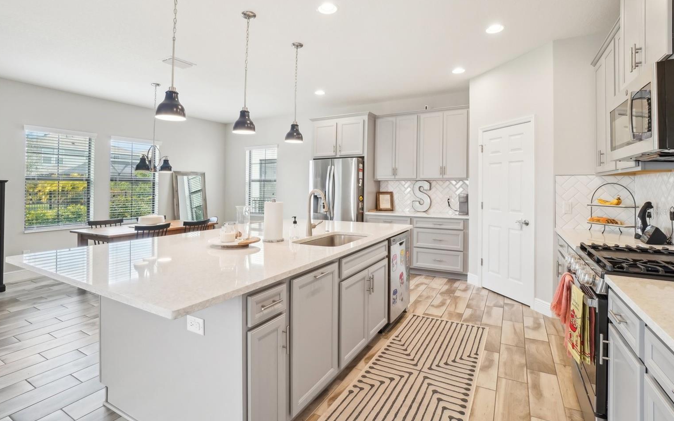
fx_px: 294
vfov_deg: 71.3
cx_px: 333
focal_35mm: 16
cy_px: 211
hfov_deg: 97.8
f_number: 8
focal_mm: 10
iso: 400
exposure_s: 1/20
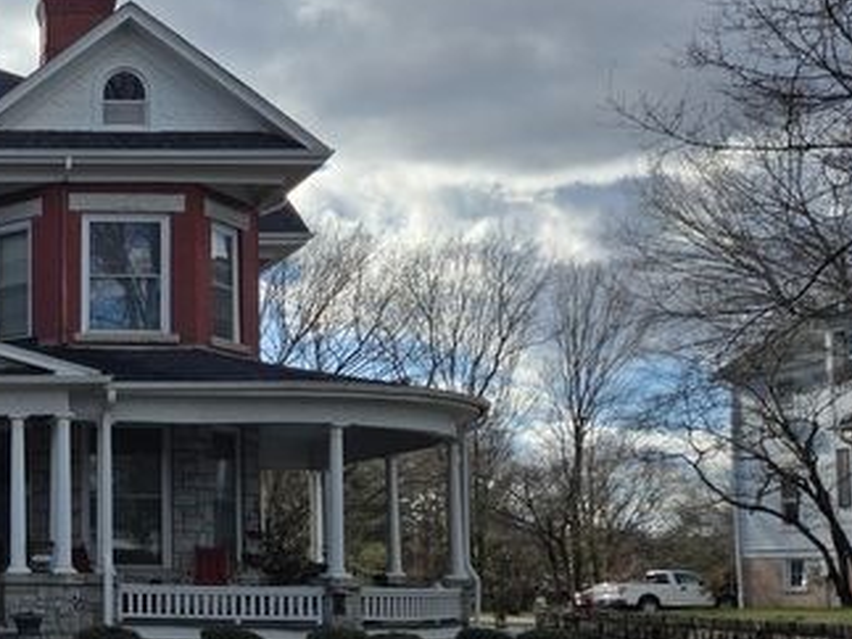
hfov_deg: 29.3
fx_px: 1402
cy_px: 417
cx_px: -164
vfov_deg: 25.5
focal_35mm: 57
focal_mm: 5.4
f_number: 1.8
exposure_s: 1/4185
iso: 25
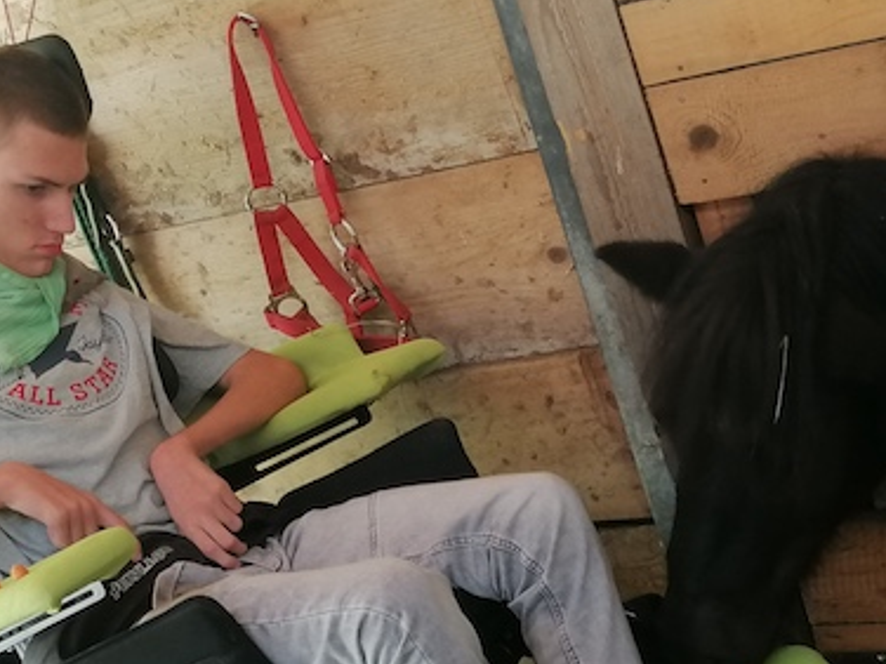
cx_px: 462
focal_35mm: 85
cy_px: 377
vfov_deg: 17.4
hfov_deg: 23.0
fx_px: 2176
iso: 160
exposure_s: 1/50
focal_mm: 3.95
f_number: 1.8
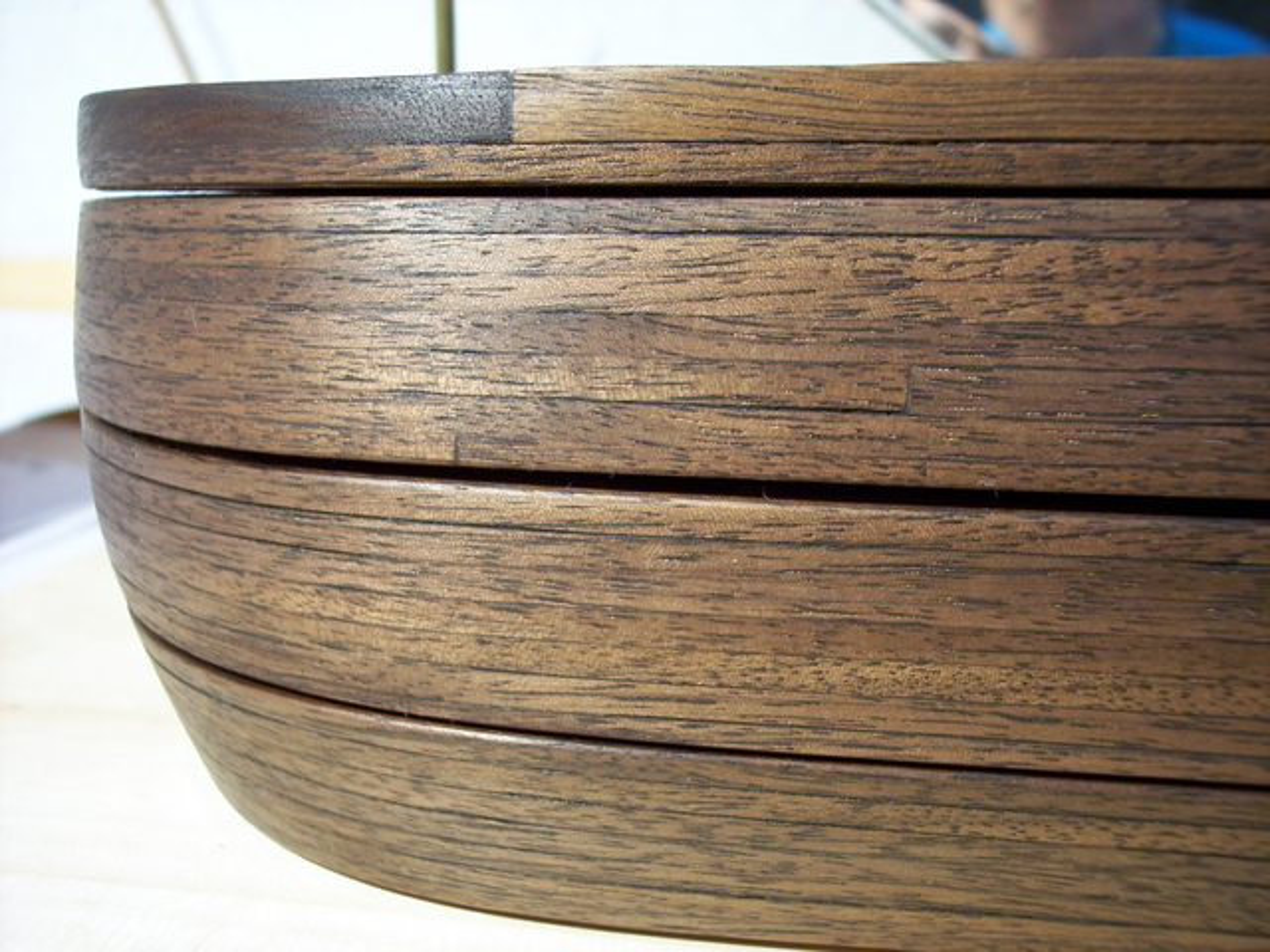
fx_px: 1431
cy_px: 476
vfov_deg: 36.8
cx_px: 635
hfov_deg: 47.9
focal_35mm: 39
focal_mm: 8
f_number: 3.4
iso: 100
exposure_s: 1/30
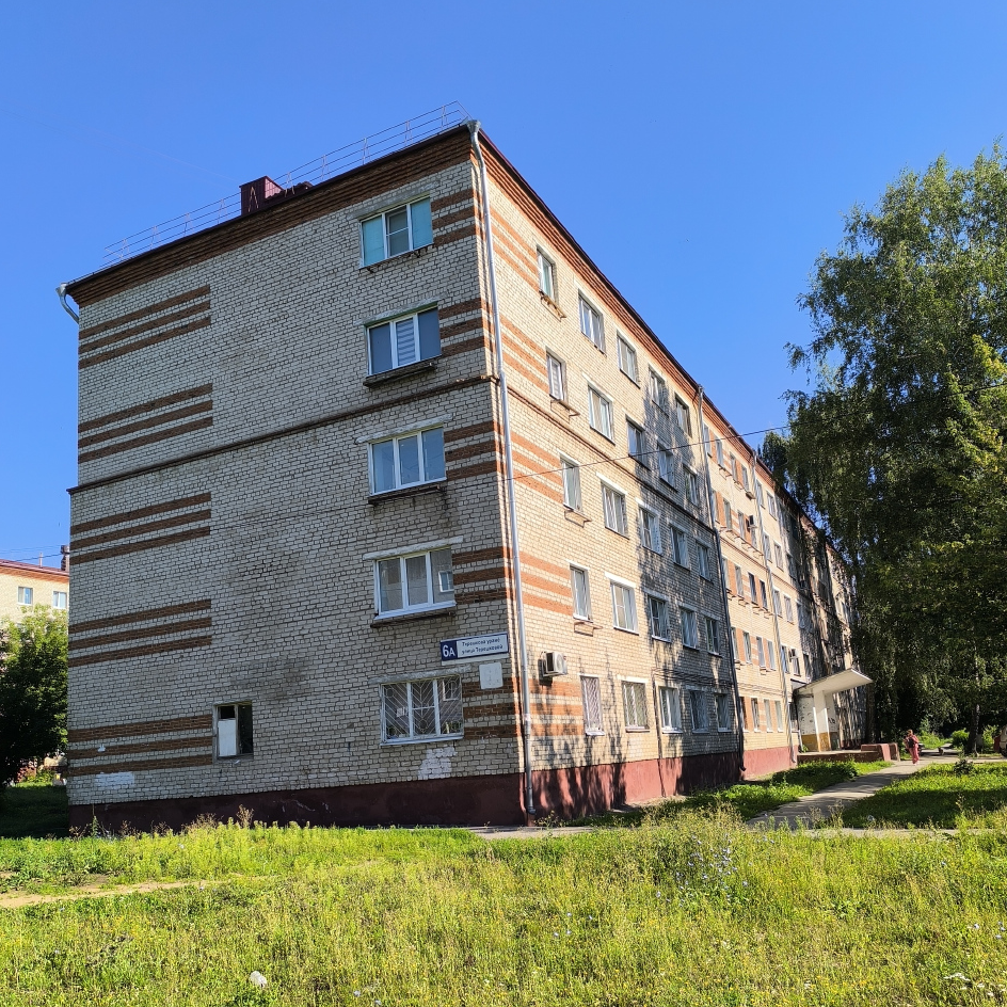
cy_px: 586
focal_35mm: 28
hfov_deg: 57.3
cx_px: 497
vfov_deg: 57.0
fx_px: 922
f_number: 1.65
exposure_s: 1/813
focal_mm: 6.14
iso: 50
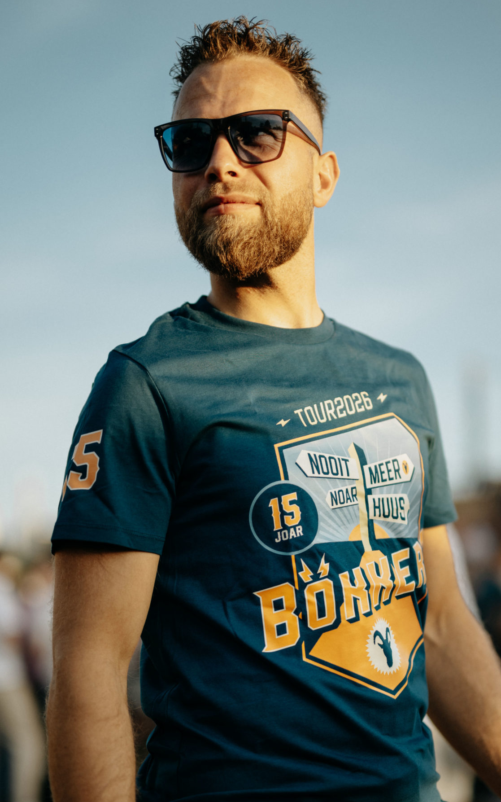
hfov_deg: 17.9
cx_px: 275
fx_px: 1595
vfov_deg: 28.1
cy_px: 528
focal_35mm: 73
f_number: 1.2
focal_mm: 50
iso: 64
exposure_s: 1/2000
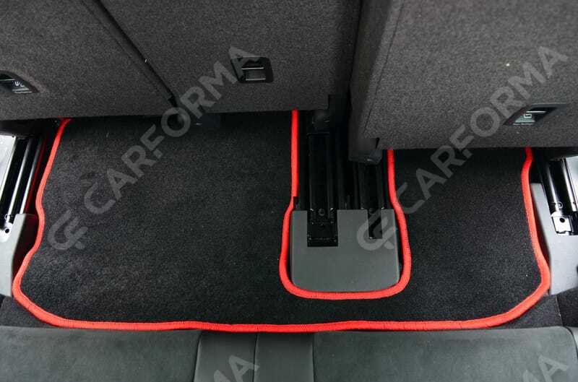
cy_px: 191
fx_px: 480
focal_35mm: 30
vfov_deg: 43.4
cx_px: 289
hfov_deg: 62.1
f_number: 5
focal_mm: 20
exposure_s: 1/5
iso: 800
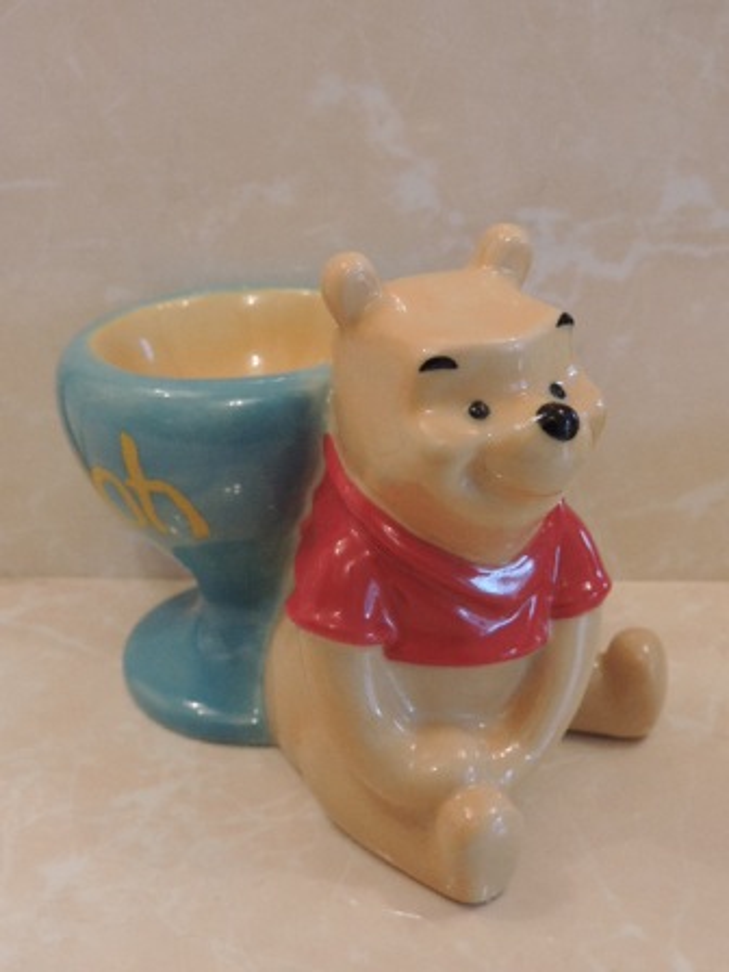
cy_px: 486
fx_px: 1320
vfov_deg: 40.4
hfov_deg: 30.9
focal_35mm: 47
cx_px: 364
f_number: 3.5
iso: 400
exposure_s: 1/30
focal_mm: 8.3
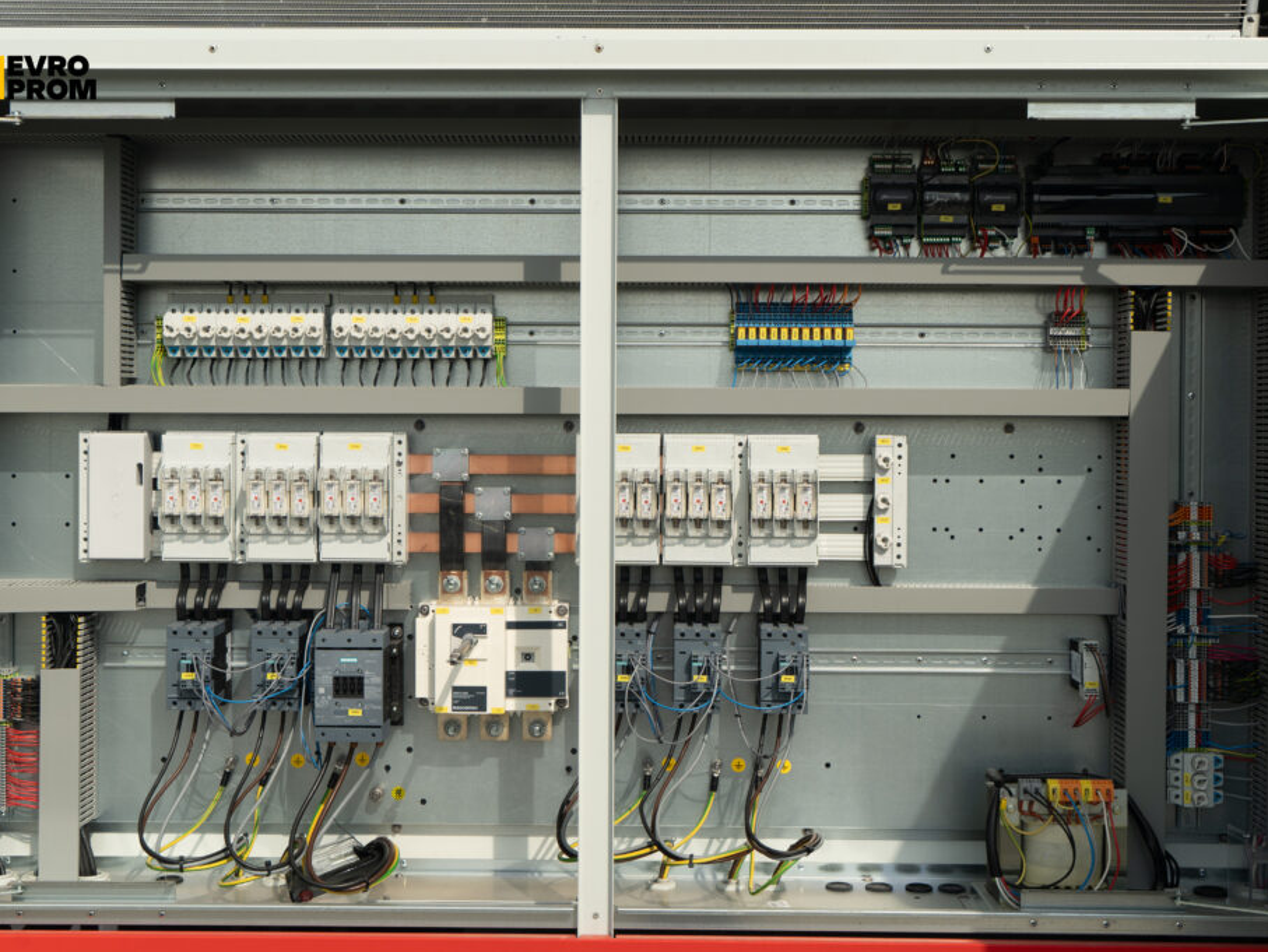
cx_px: 615
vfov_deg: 28.6
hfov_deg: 37.5
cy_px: 476
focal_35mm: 51
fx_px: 1869
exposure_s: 1/320
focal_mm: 47
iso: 160
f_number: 7.1
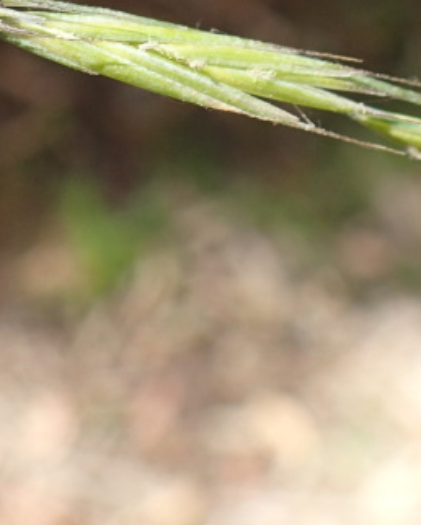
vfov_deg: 20.2
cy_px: 52
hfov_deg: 16.5
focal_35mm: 93
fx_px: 1447
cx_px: 111
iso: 100
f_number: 3.2
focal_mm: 5.5
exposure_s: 1/320
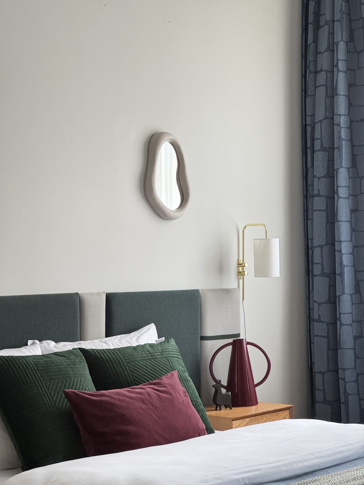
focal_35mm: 77
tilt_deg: +1.3
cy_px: 242
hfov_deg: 19.1
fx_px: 1080
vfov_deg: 25.3
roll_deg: +0.2
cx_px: 182
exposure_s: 1/33
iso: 640
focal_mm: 9
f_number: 2.8
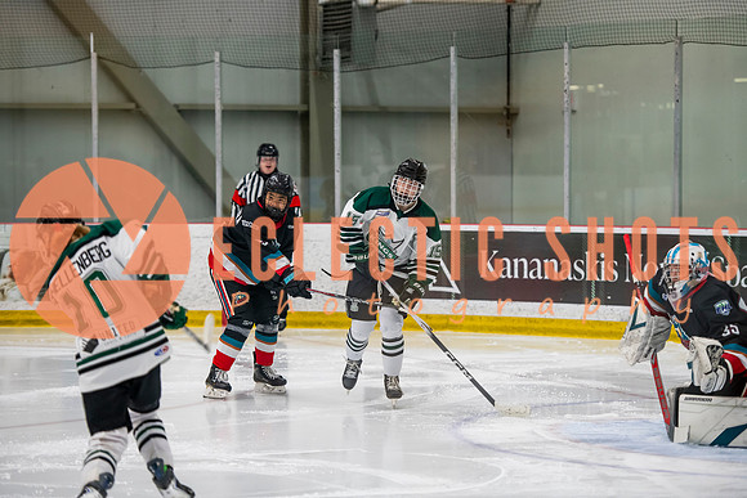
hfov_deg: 16.0
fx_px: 2662
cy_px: 249
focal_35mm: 128
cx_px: 374
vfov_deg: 10.7
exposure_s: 1/640
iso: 2000
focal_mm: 125
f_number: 3.2
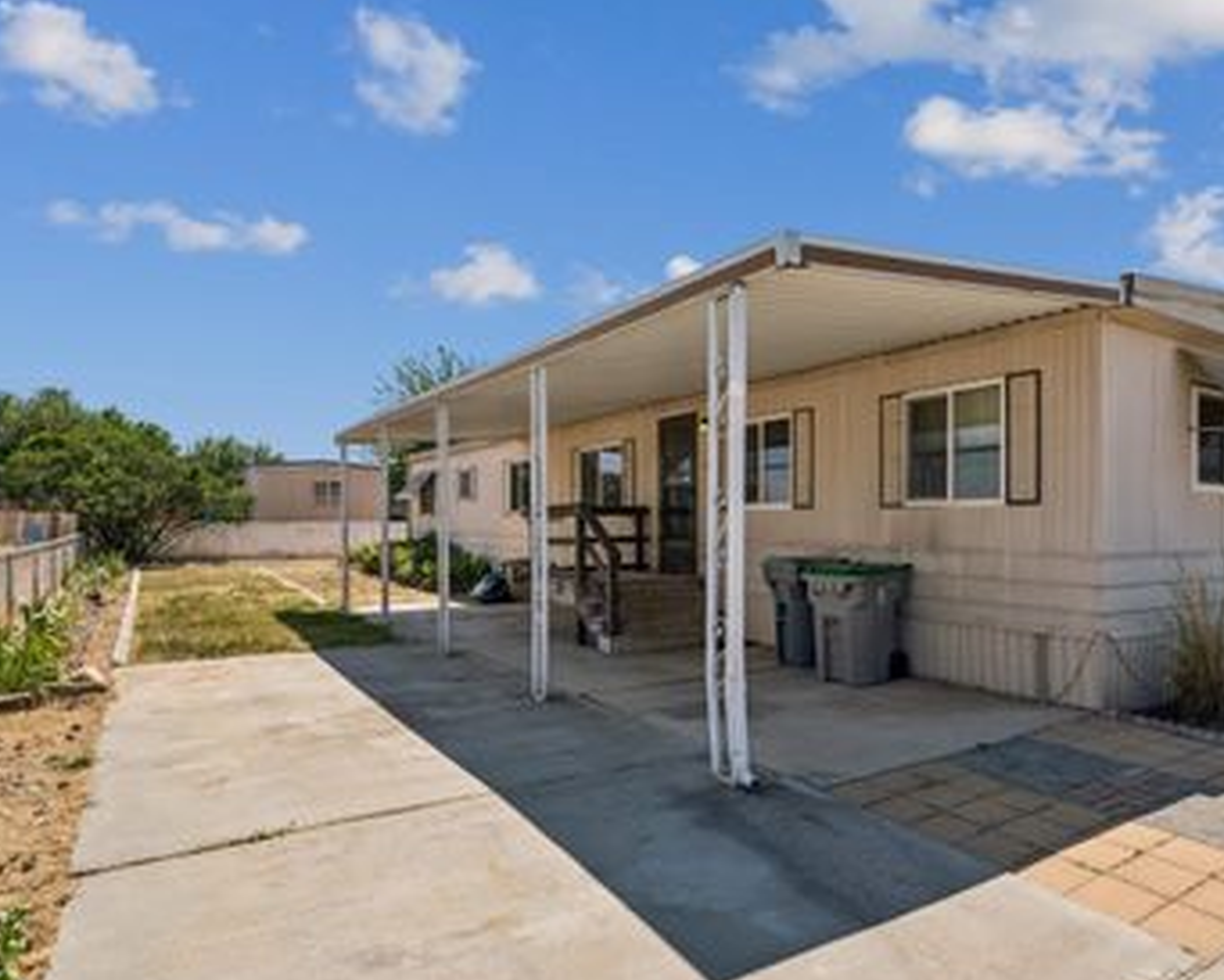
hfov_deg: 70.4
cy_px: 533
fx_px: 837
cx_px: 811
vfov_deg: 60.6
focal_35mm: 23
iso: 400
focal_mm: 16.8
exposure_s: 1/320
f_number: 13
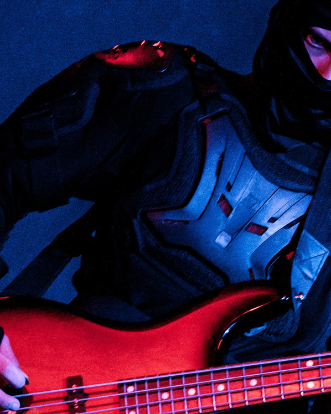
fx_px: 5194
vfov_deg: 4.6
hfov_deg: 3.6
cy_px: 160
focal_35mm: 424
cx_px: 380
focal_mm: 132
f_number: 3.5
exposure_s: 1/125
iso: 6400
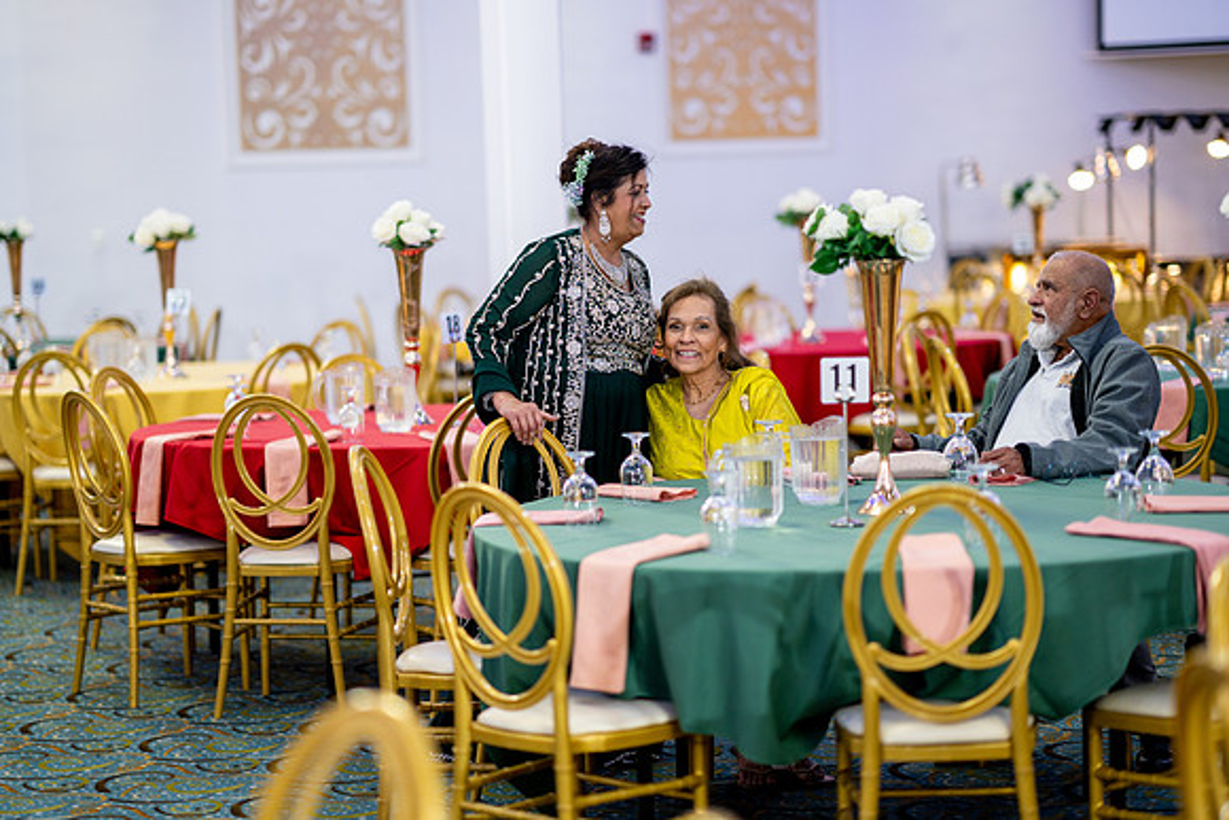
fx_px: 2902
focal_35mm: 85
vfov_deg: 16.1
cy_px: 410
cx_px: 614
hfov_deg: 23.9
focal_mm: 85
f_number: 1.4
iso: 250
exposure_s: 1/160
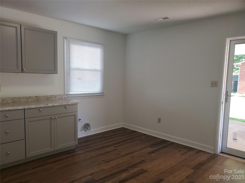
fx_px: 184
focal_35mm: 26
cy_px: 92
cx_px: 122
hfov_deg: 67.3
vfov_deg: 53.1
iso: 64
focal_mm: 4.3
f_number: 2.4
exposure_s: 1/60
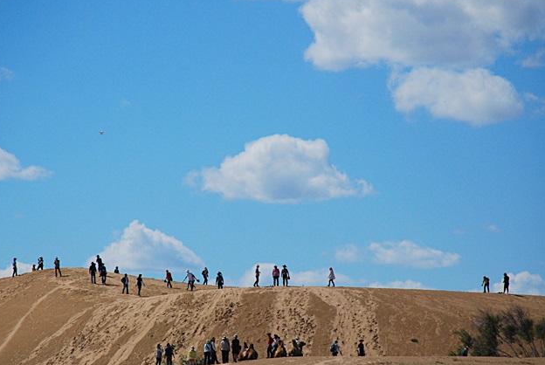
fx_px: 3936
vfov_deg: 5.3
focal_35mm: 260
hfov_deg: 7.9
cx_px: 238
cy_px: 215
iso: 400
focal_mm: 135
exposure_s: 1/4000
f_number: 6.3
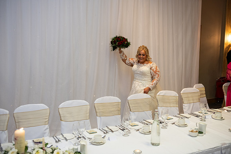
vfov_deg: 35.1
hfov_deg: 50.7
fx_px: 244
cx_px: 116
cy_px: 77
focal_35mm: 38
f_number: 3.5
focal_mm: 38
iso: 800
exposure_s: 1/160
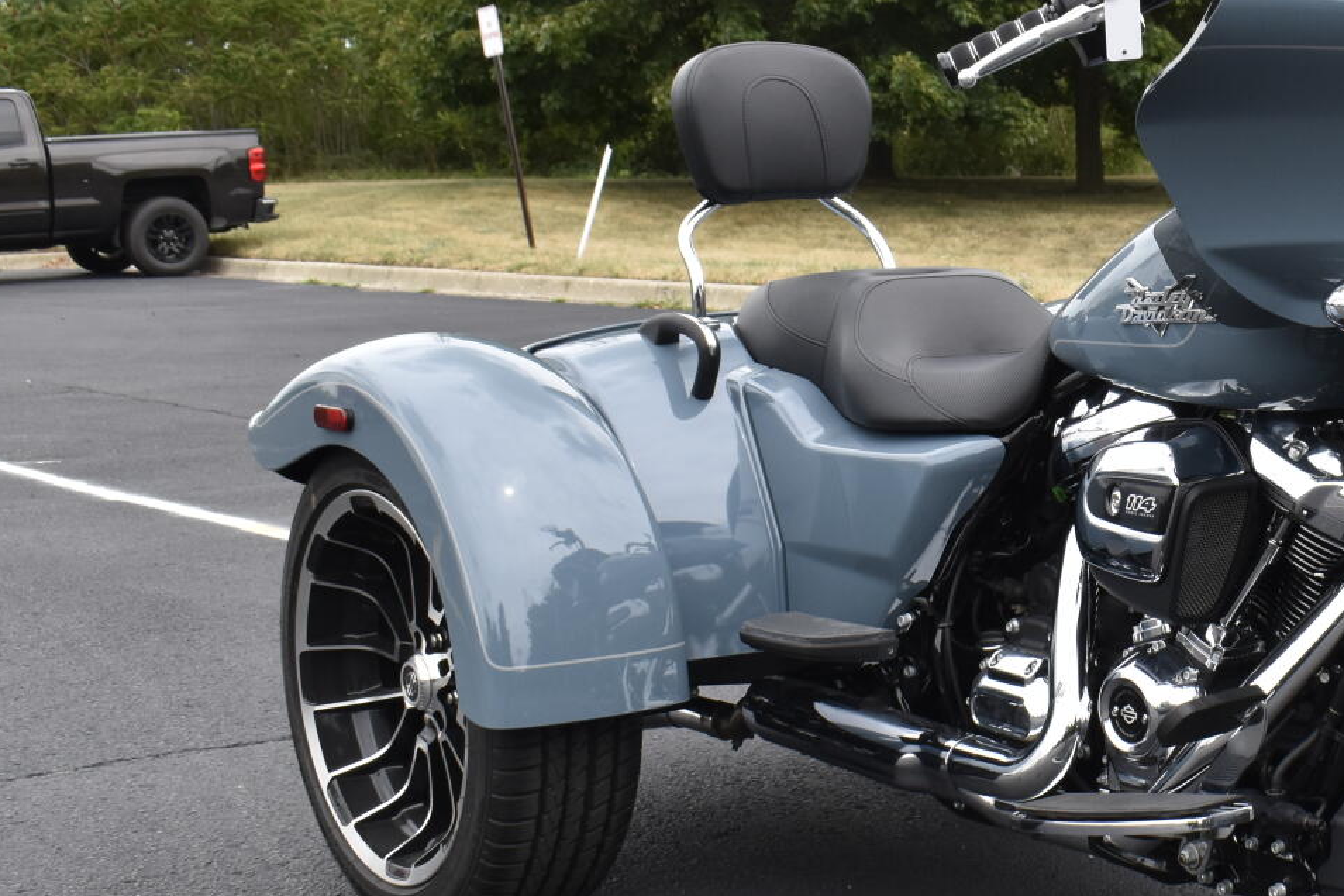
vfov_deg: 20.6
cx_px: 1214
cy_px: 487
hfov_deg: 29.2
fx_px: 2466
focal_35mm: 66
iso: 400
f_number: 9
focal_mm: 21
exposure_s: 1/320
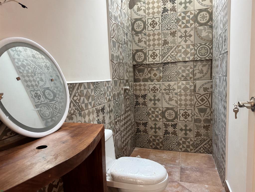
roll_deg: +2.9
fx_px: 177
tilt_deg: -5.4
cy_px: 96
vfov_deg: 56.8
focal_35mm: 24
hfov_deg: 71.6
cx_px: 128
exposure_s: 1/60
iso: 400
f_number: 1.78
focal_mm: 6.76
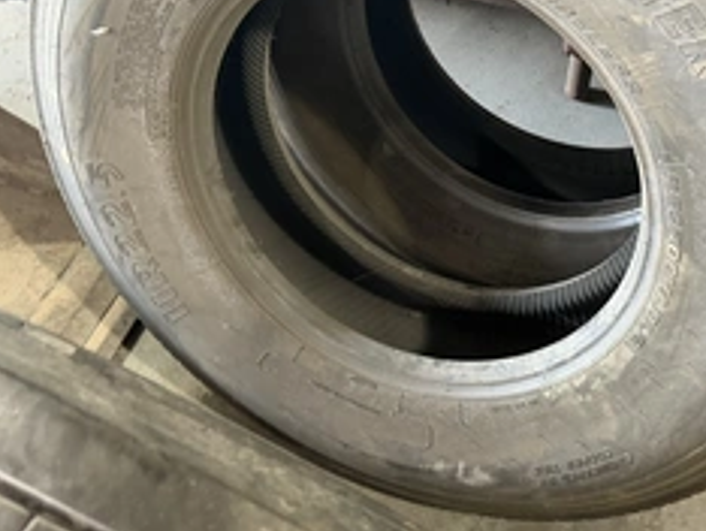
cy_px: 97
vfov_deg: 34.0
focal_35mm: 41
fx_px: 837
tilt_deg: -50.5
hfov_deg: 44.7
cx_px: 495
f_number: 1.78
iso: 500
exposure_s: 1/60
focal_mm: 6.76
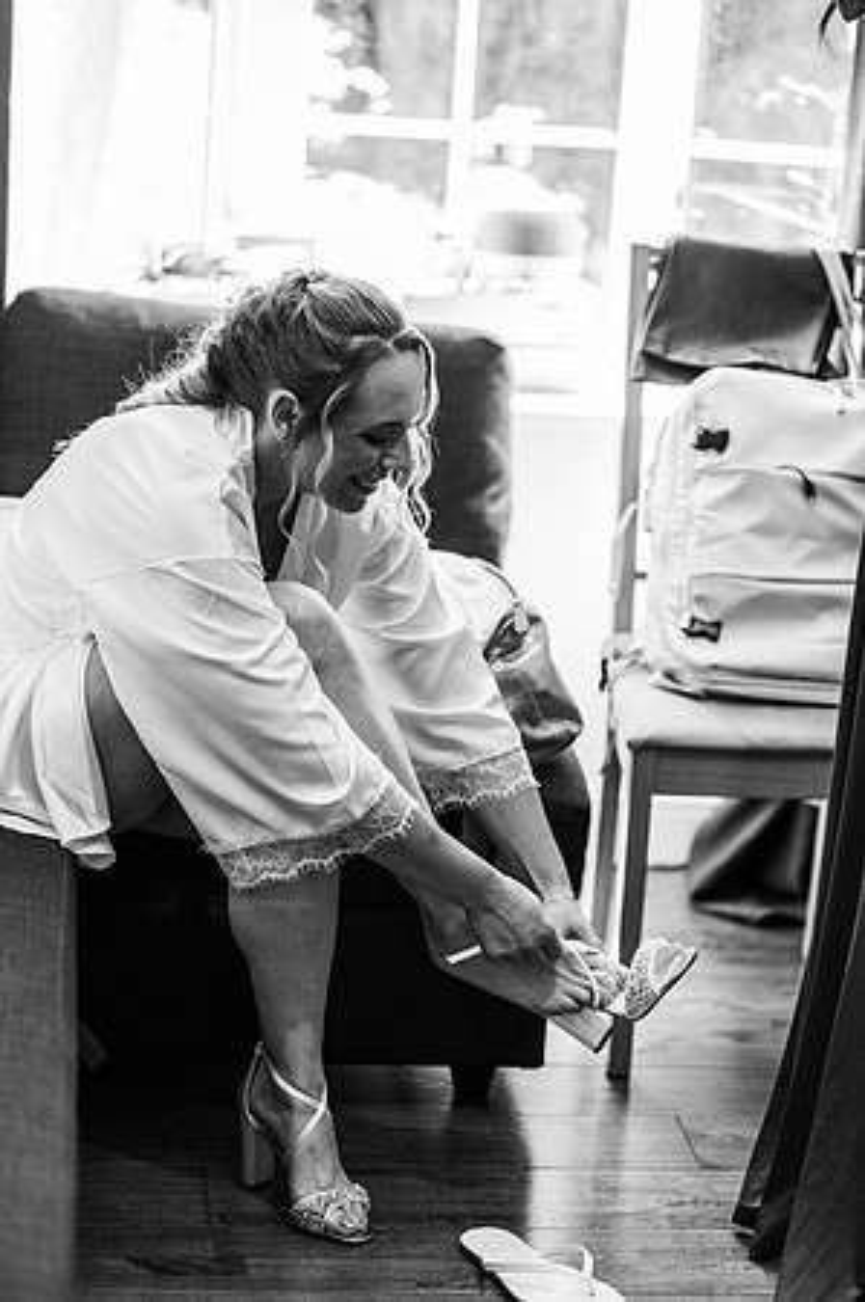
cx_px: 432
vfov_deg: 23.9
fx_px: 3070
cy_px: 651
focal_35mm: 85
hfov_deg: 16.0
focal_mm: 85
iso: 450
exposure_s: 1/200
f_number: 1.8
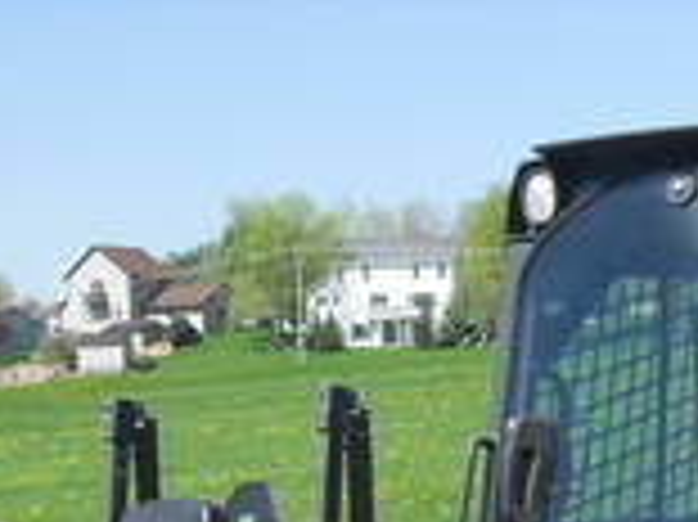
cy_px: 914
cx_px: 703
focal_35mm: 123
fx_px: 2478
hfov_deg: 15.7
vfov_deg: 11.3
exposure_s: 1/125
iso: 100
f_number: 8.4
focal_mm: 6.3
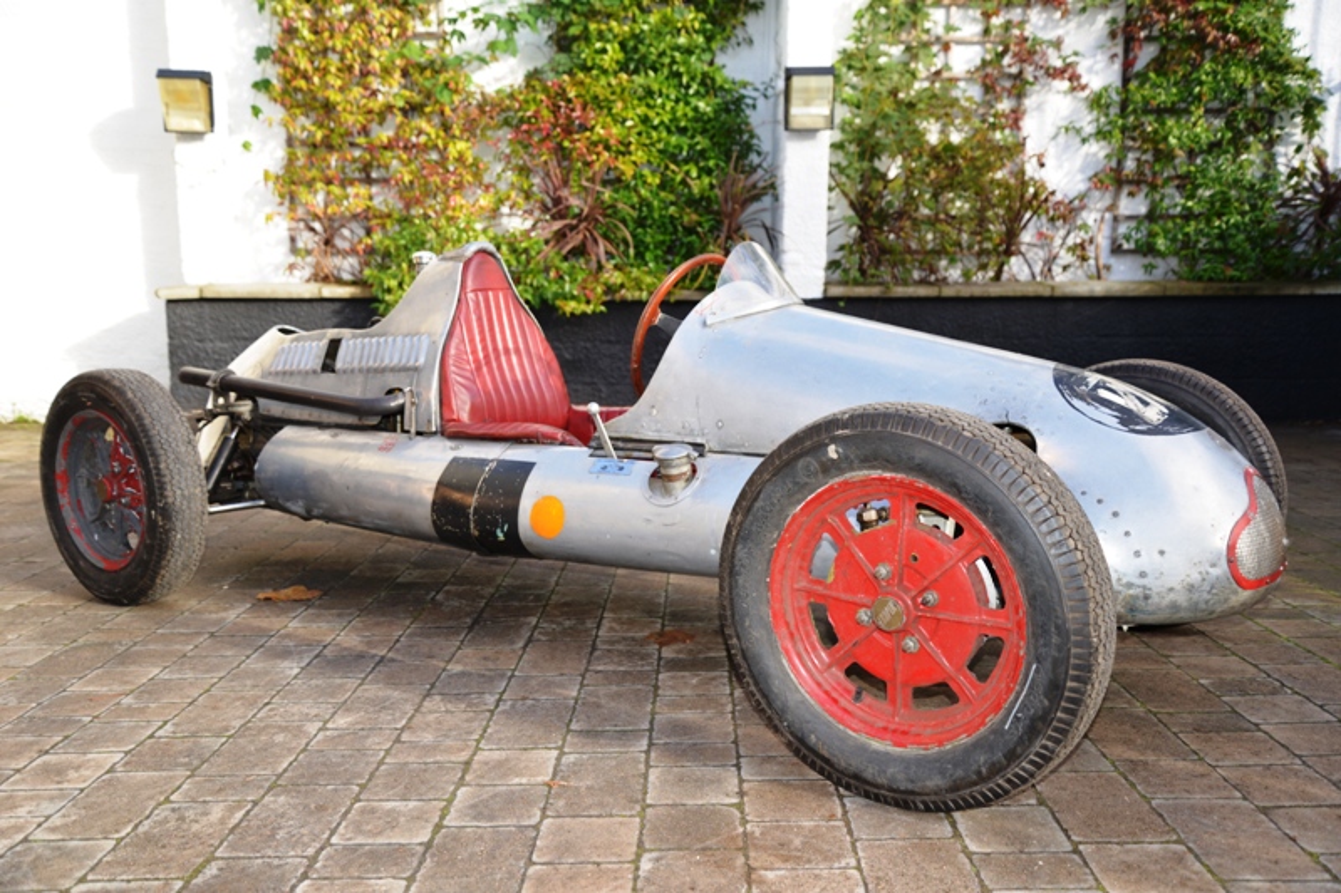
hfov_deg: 58.7
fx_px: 1192
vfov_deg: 41.1
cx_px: 670
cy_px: 446
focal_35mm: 32
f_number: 4
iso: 100
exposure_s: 1/160
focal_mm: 32
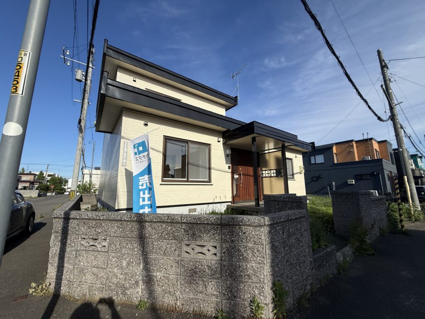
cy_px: 160
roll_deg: +0.2
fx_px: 172
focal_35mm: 14
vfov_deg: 85.7
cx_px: 212
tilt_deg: +9.1
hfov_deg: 102.1
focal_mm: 2.22
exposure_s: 1/3125
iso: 50
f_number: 2.2
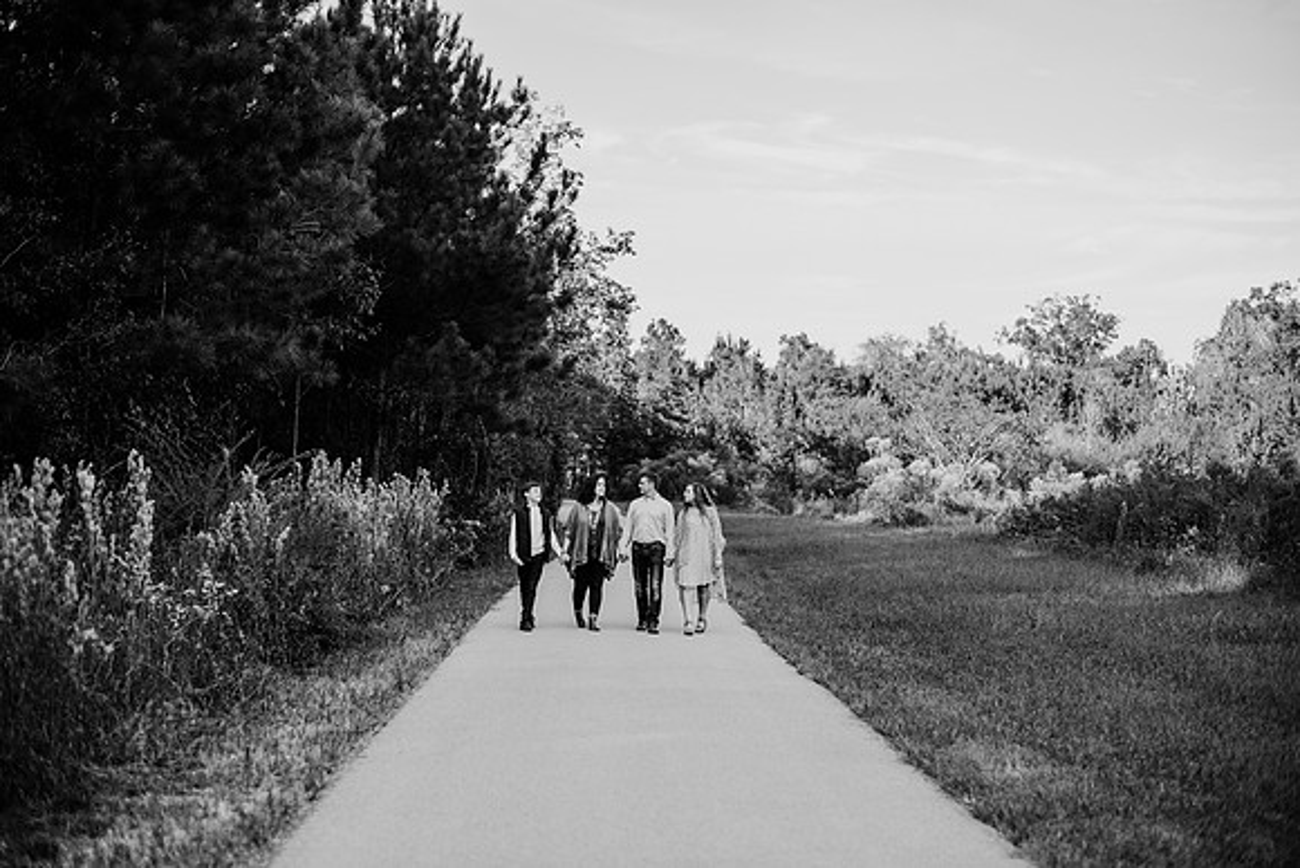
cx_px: 650
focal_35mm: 50
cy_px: 434
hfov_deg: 39.6
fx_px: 1806
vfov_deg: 27.0
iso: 200
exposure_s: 1/1600
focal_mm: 50
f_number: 2.2
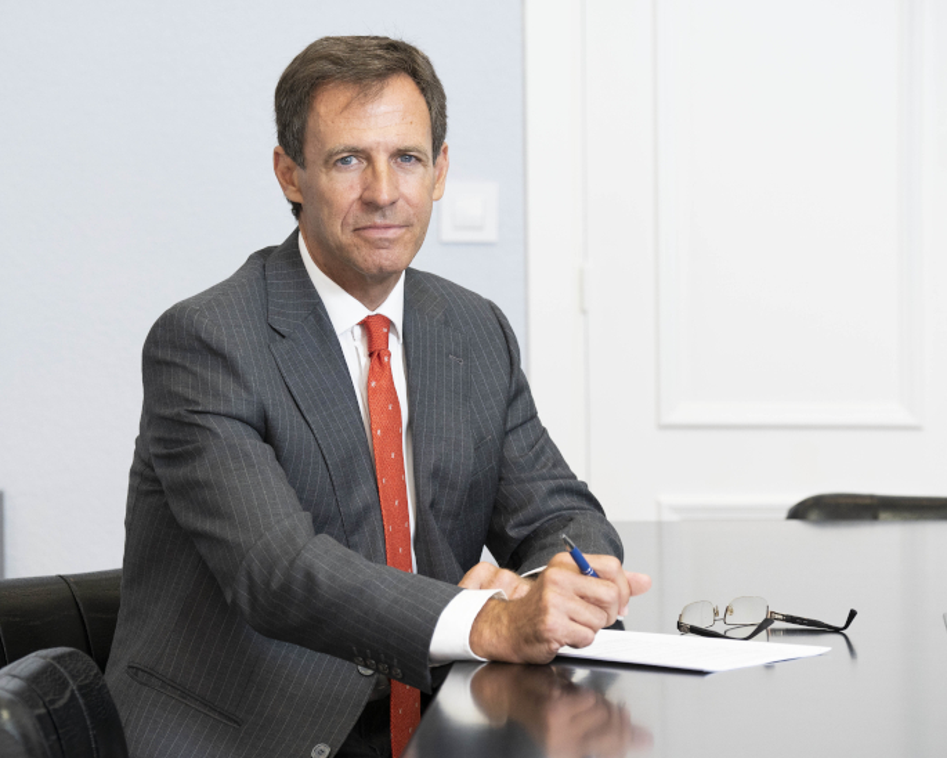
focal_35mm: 166
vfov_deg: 9.3
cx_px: 433
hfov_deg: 11.6
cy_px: 378
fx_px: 4653
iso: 1600
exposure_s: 1/200
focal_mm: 146
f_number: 5.6
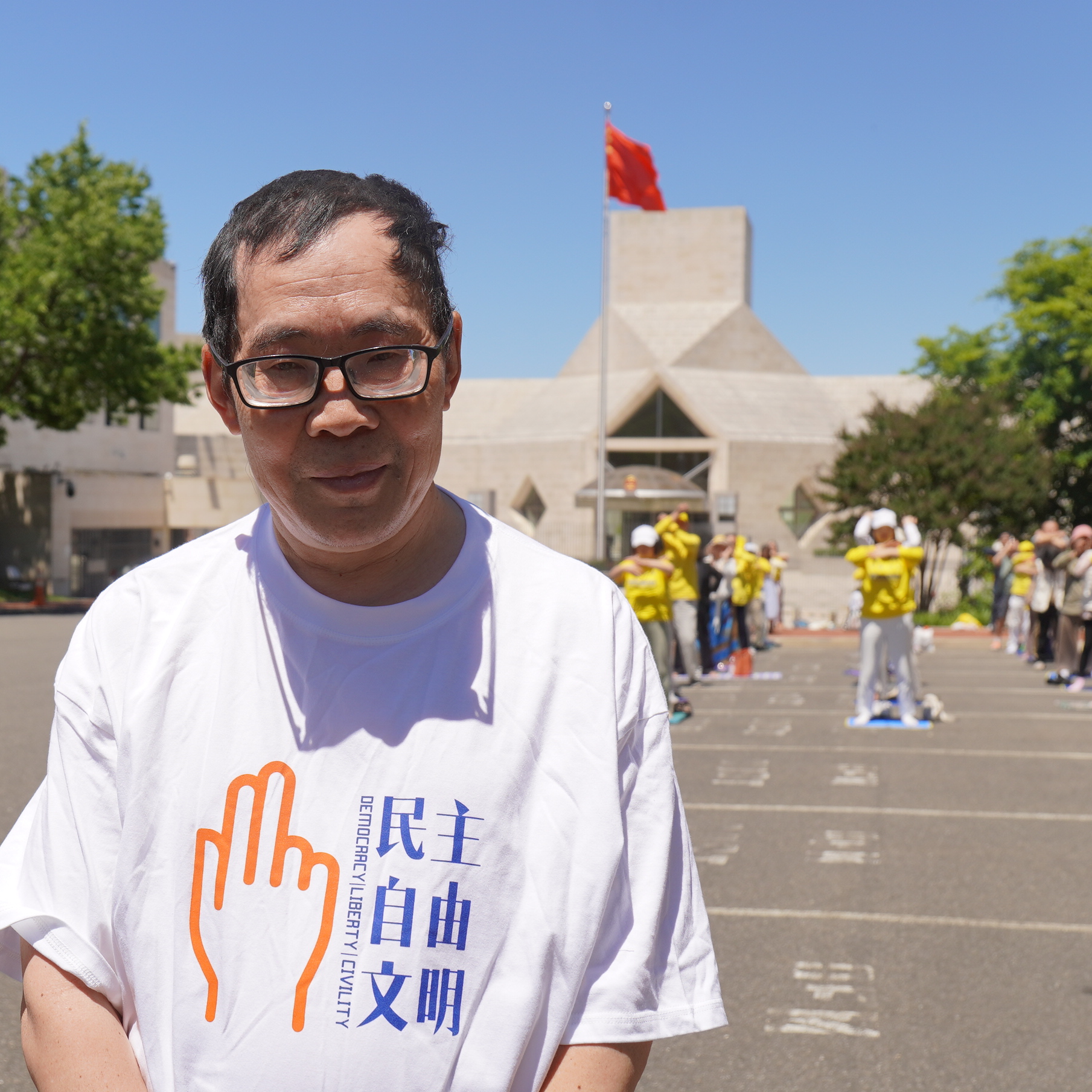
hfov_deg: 34.4
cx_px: 334
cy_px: 580
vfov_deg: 34.9
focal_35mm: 49
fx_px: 1738
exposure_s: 1/1250
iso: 100
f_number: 4.5
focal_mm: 23
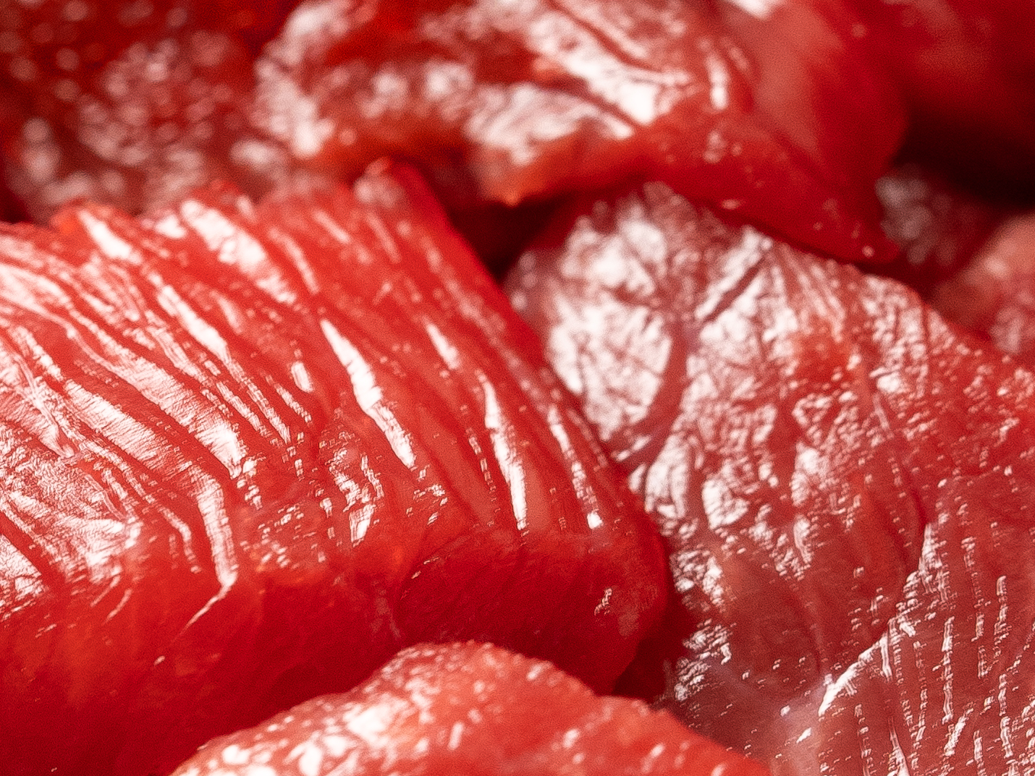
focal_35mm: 363
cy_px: -147
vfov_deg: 4.1
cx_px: -93
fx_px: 10855
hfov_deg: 5.4
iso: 400
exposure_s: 1/50
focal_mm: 90
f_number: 6.3
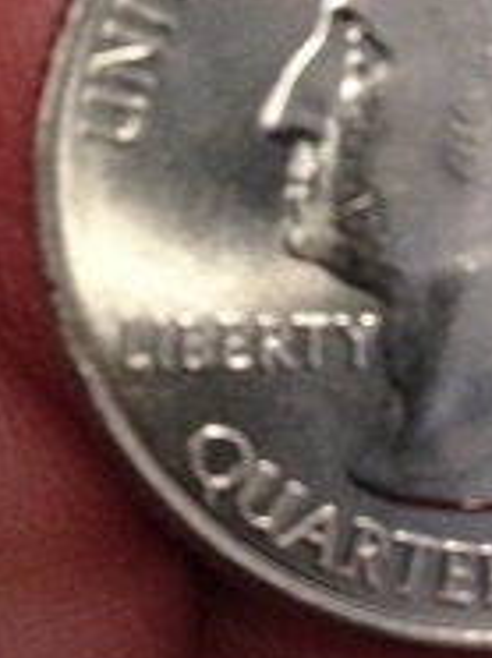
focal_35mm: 113
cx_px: 474
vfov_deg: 17.4
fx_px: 2146
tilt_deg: -65.0
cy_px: 237
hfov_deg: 12.9
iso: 250
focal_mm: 4.28
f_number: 2.4
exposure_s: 1/20
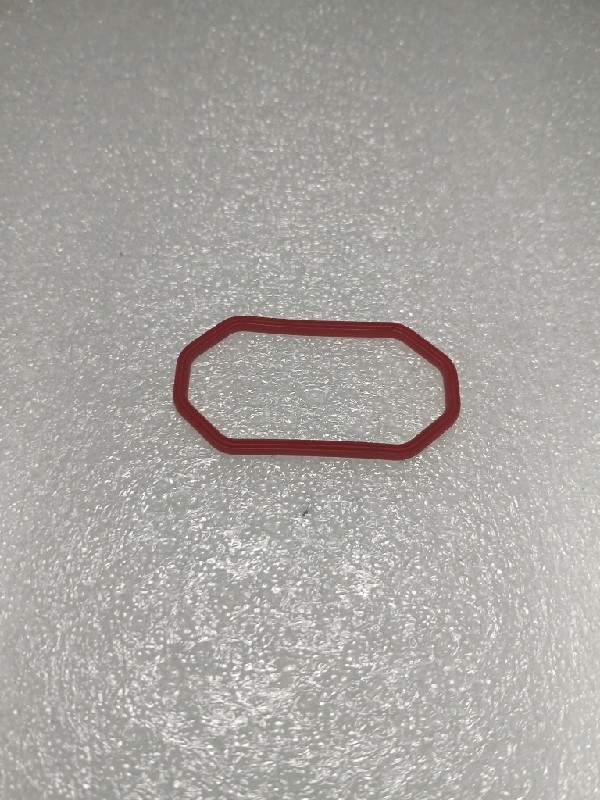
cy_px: 400
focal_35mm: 27
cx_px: 300
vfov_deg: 65.3
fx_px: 624
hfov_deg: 51.4
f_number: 1.8
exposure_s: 1/30
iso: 64
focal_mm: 3.98
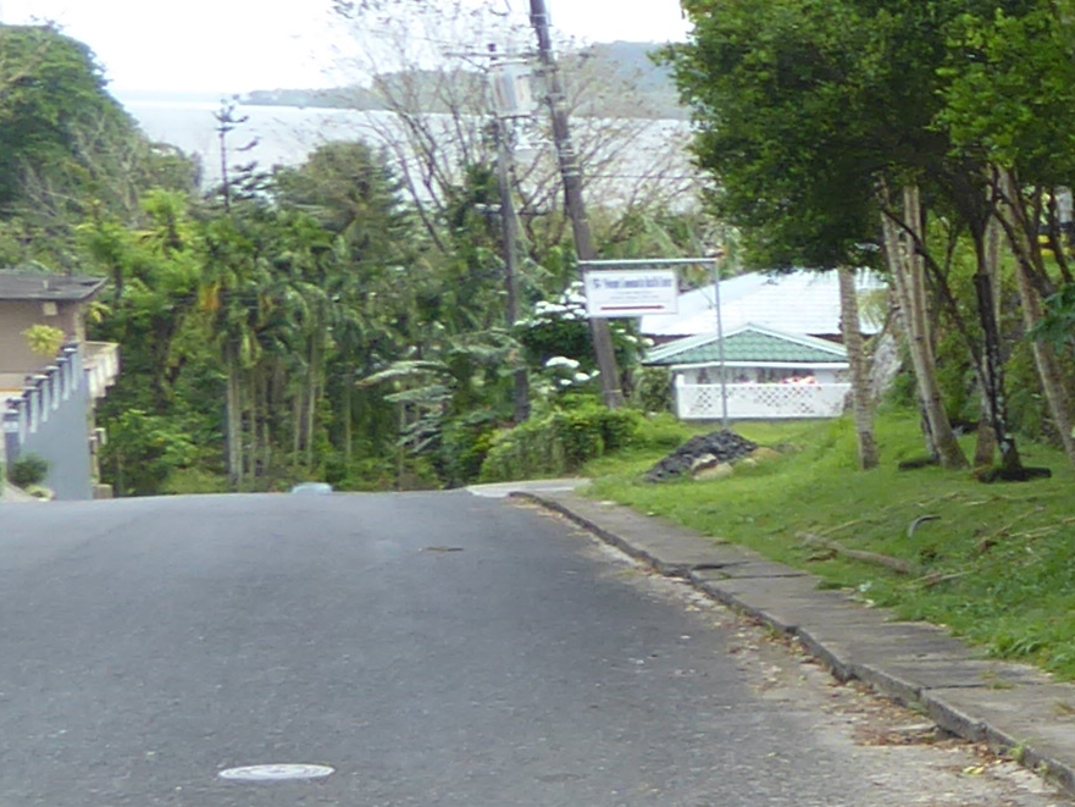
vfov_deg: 13.4
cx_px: 2094
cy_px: 845
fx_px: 3385
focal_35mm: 109
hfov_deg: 15.0
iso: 80
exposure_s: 1/200
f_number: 3.3
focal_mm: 4.3
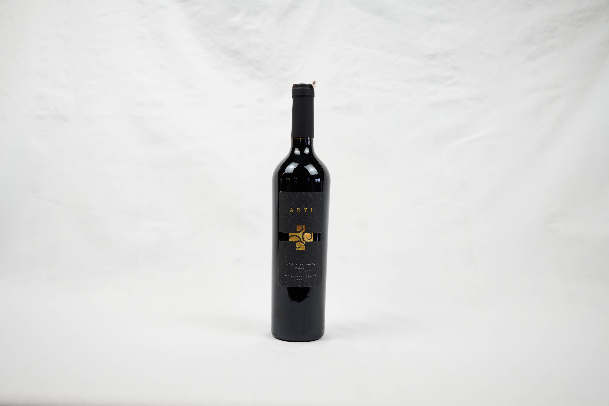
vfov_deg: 37.9
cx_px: 304
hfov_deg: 54.4
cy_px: 203
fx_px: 592
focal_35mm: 35
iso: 500
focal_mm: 35
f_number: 4
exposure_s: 1/125
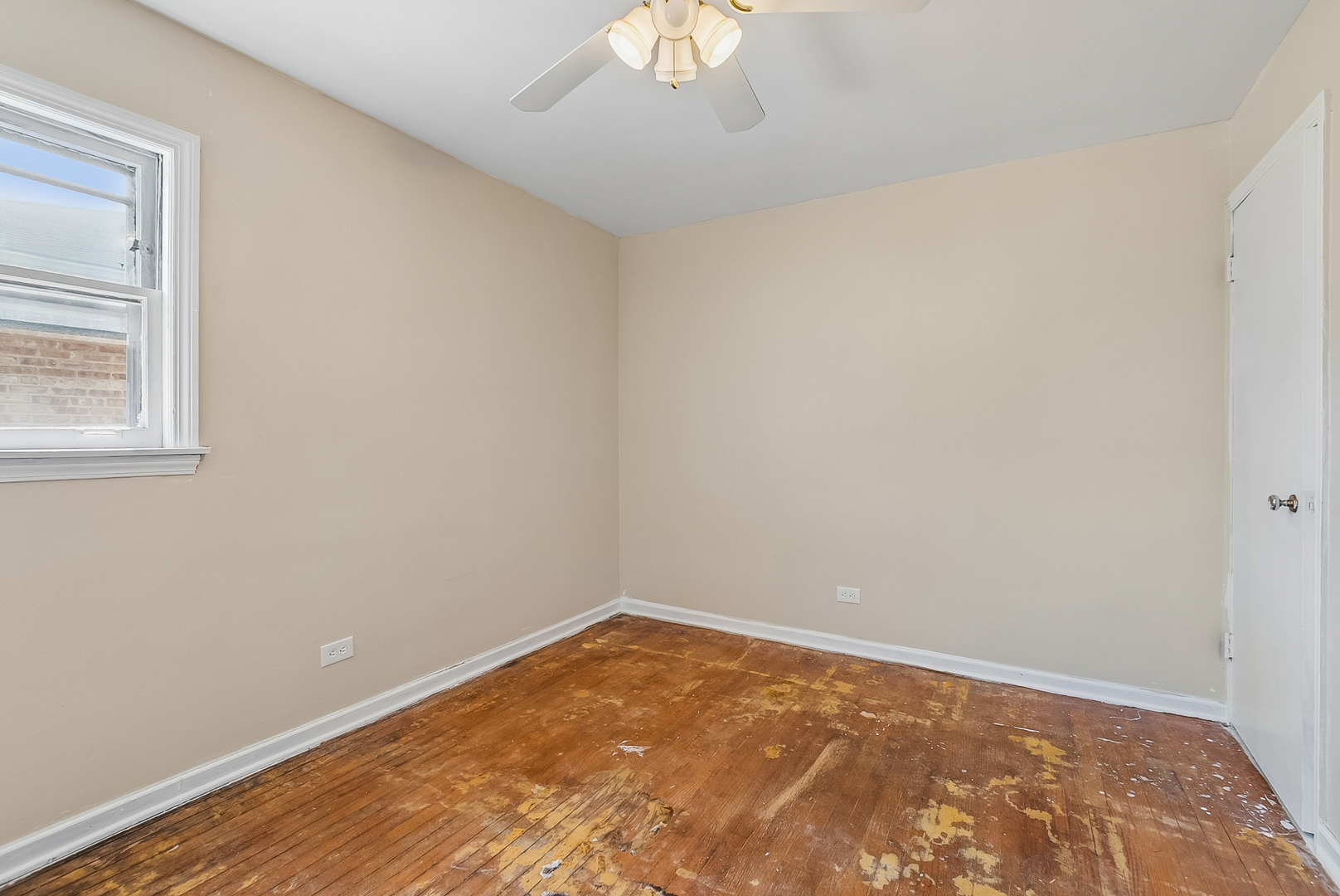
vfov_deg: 77.4
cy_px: 448
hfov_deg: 100.4
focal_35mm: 15
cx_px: 670
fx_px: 559
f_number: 8
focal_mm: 10
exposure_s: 1/20
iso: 400
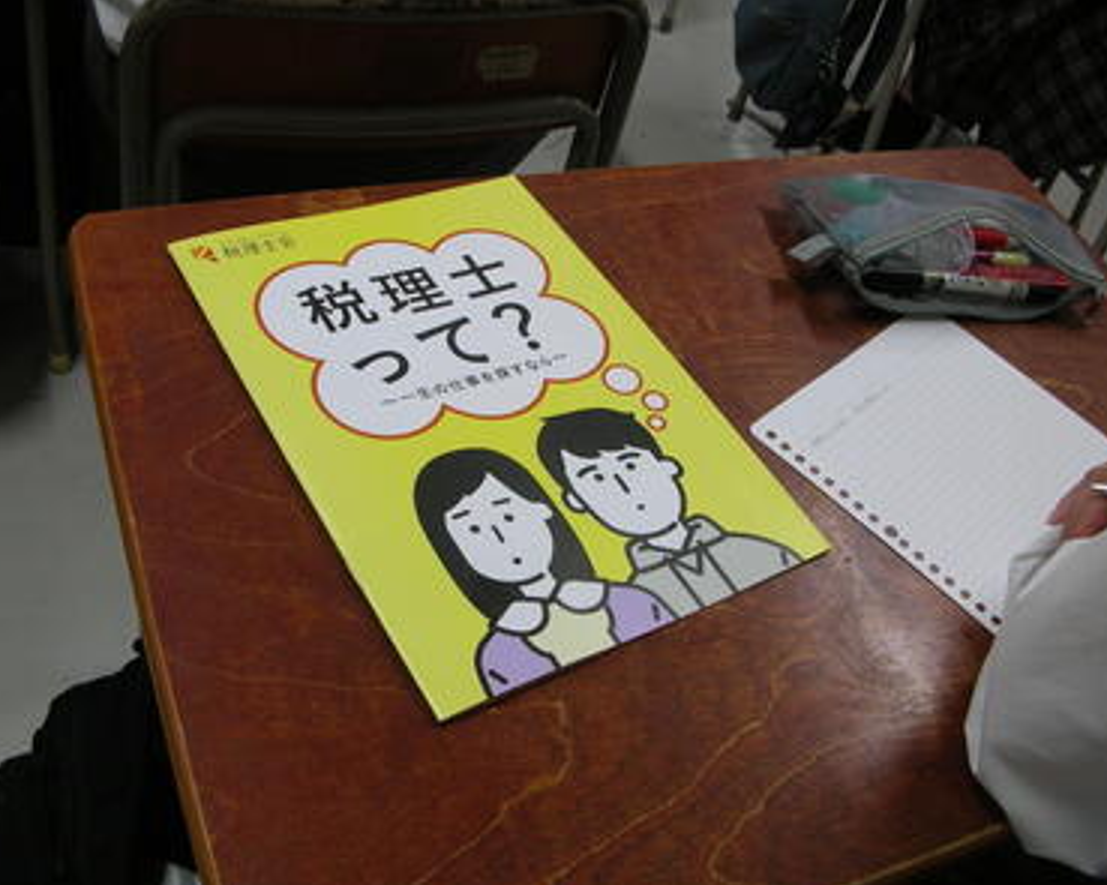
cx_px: 552
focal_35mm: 37
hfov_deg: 49.1
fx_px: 1212
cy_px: 444
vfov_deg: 40.1
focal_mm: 5.8
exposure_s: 1/22.6
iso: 50
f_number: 2.8
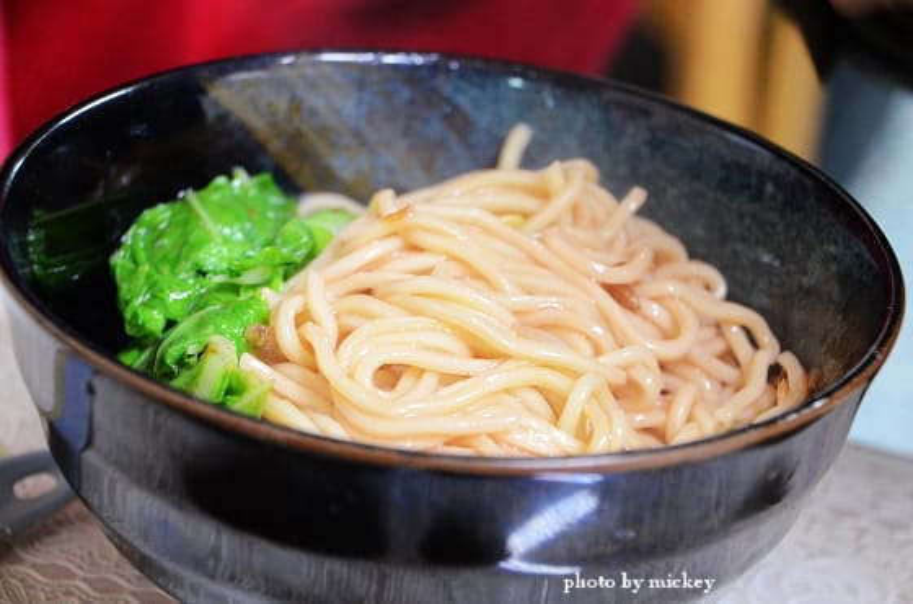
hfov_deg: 17.5
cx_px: 456
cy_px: 302
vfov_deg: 11.6
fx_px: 2959
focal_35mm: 117
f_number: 5.6
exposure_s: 1/15
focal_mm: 78
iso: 2500
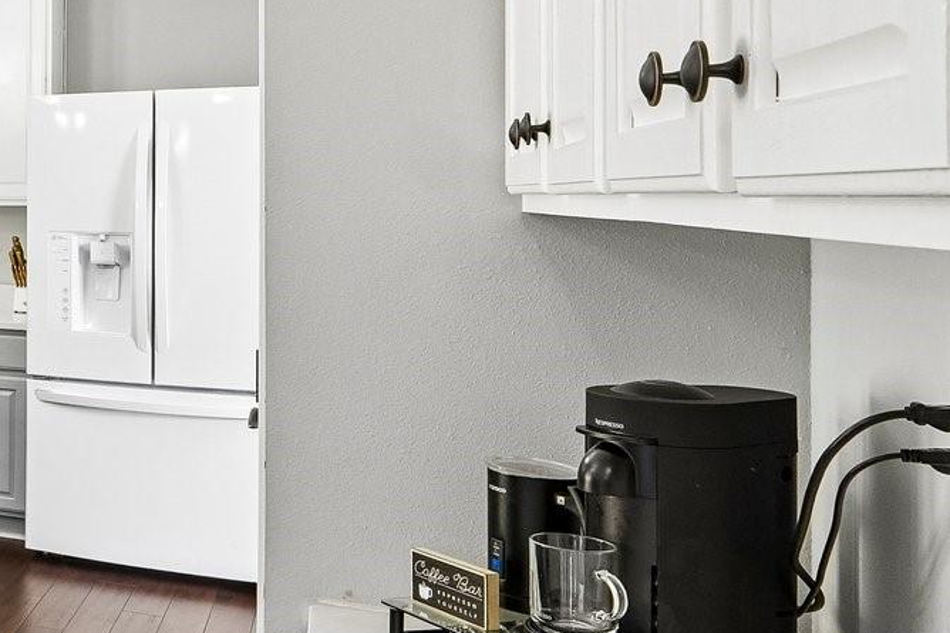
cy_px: 211
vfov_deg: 29.0
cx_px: -388
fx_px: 1214
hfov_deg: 30.1
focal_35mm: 46
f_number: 8
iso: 400
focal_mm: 10
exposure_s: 1/10
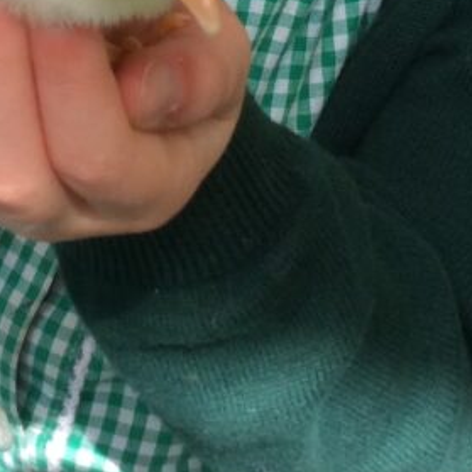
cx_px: 112
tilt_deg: -22.0
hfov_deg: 14.1
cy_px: -270
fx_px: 1897
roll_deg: -1.6
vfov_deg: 13.3
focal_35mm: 123
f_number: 2.4
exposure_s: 1/135
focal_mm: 3.3
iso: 32
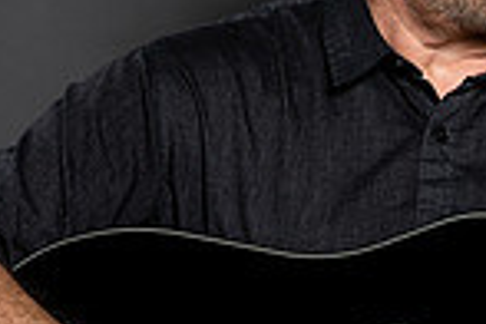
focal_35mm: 408
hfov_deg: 5.0
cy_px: 212
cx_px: 590
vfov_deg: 3.4
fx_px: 5508
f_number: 5
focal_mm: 95
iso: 100
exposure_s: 1/250
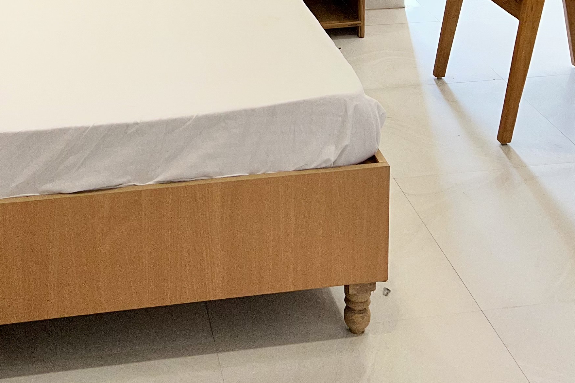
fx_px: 990
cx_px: 234
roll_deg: +1.9
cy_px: -157
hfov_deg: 32.3
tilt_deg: -9.4
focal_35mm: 62
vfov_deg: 19.6
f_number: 1.5
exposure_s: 1/100
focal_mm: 5.7
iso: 64
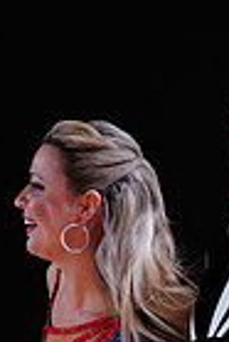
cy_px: 549
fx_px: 5691
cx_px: 383
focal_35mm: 598
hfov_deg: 2.3
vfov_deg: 3.4
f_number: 2.8
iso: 640
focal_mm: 143
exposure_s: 1/500
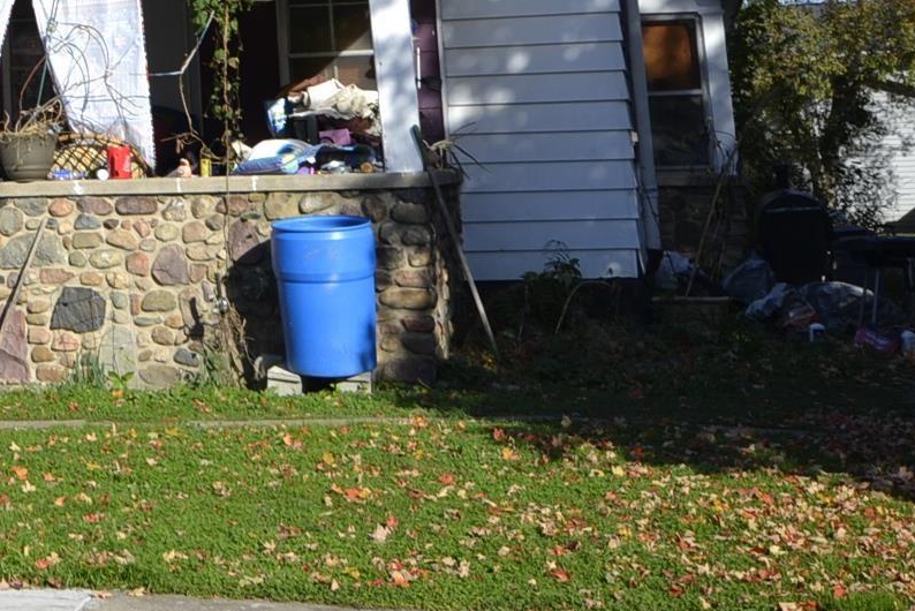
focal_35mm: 87
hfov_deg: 21.7
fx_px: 2212
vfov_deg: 15.2
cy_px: -128
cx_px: -167
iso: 100
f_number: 7.1
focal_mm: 20
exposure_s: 1/200
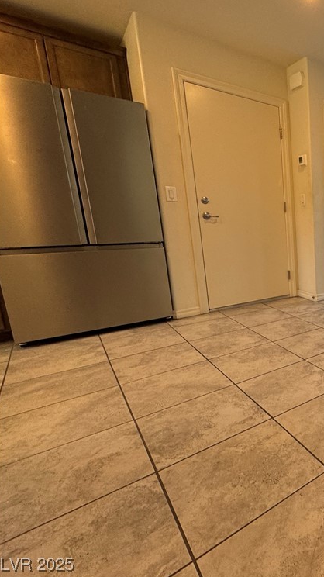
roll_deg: -0.7
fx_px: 321
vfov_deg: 83.9
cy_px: 284
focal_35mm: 21
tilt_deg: -12.8
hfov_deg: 38.7
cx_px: 392
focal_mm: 2.22
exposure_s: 1/120
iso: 160
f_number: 2.2
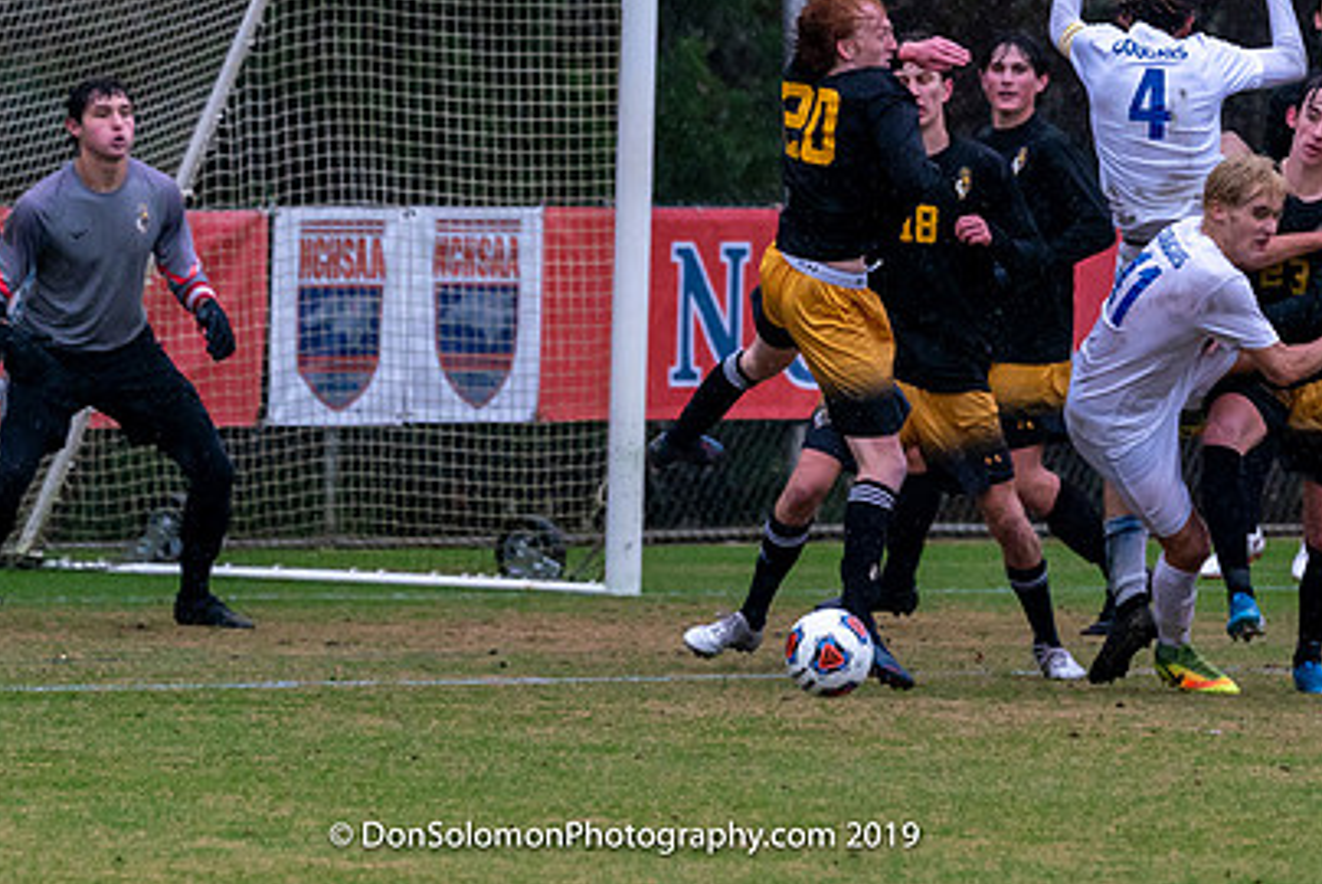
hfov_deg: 3.9
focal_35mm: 532
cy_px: 119
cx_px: 1014
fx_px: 19550
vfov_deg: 2.6
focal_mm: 247
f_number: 5.6
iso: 3200
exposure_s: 1/1000
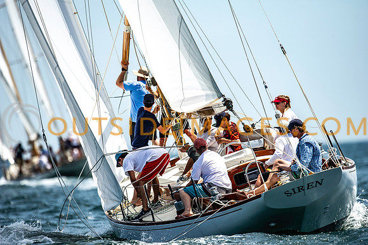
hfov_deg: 3.4
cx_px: 184
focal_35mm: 600
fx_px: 6130
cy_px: 122
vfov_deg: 2.3
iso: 400
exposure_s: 1/3200
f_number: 5
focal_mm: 600
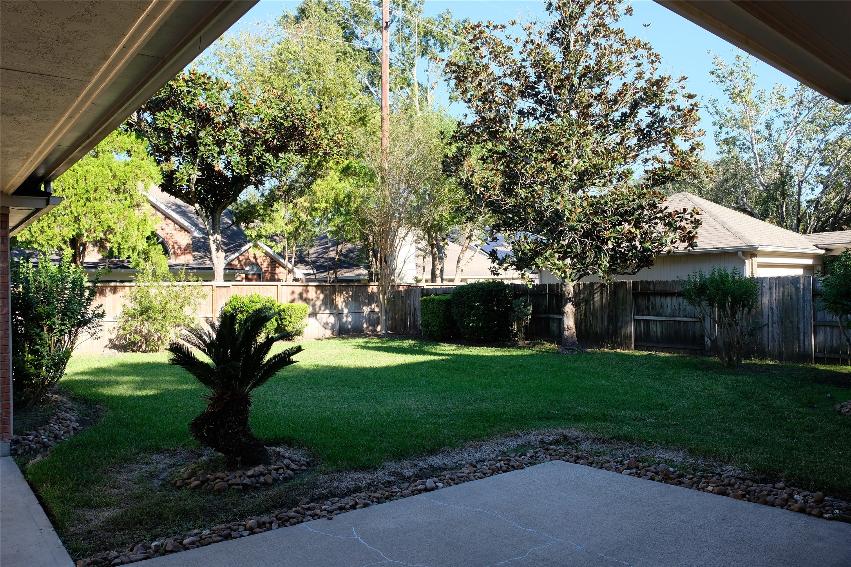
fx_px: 638
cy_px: 284
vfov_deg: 47.9
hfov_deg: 67.4
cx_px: 426
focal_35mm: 27
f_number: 7.1
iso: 400
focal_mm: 18
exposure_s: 1/140
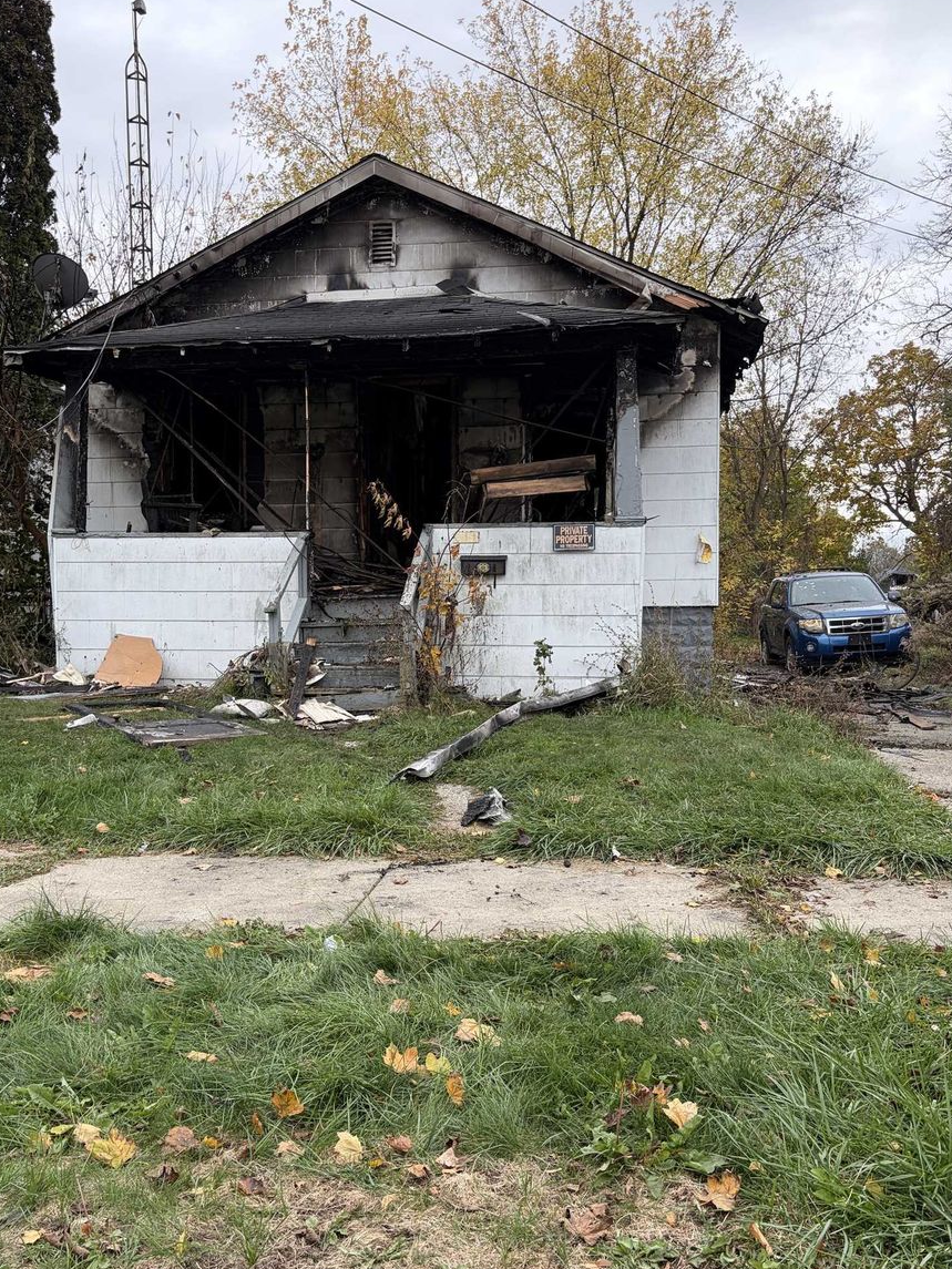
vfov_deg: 58.3
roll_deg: -0.5
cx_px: 418
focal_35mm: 31
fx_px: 1137
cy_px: 638
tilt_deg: -2.1
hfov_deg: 45.4
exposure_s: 1/259
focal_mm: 5.96
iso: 40
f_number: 1.6
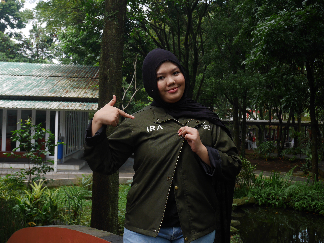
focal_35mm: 42
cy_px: 122
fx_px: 393
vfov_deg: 34.3
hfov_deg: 44.8
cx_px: 162
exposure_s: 1/125
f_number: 5.6
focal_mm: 21
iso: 200
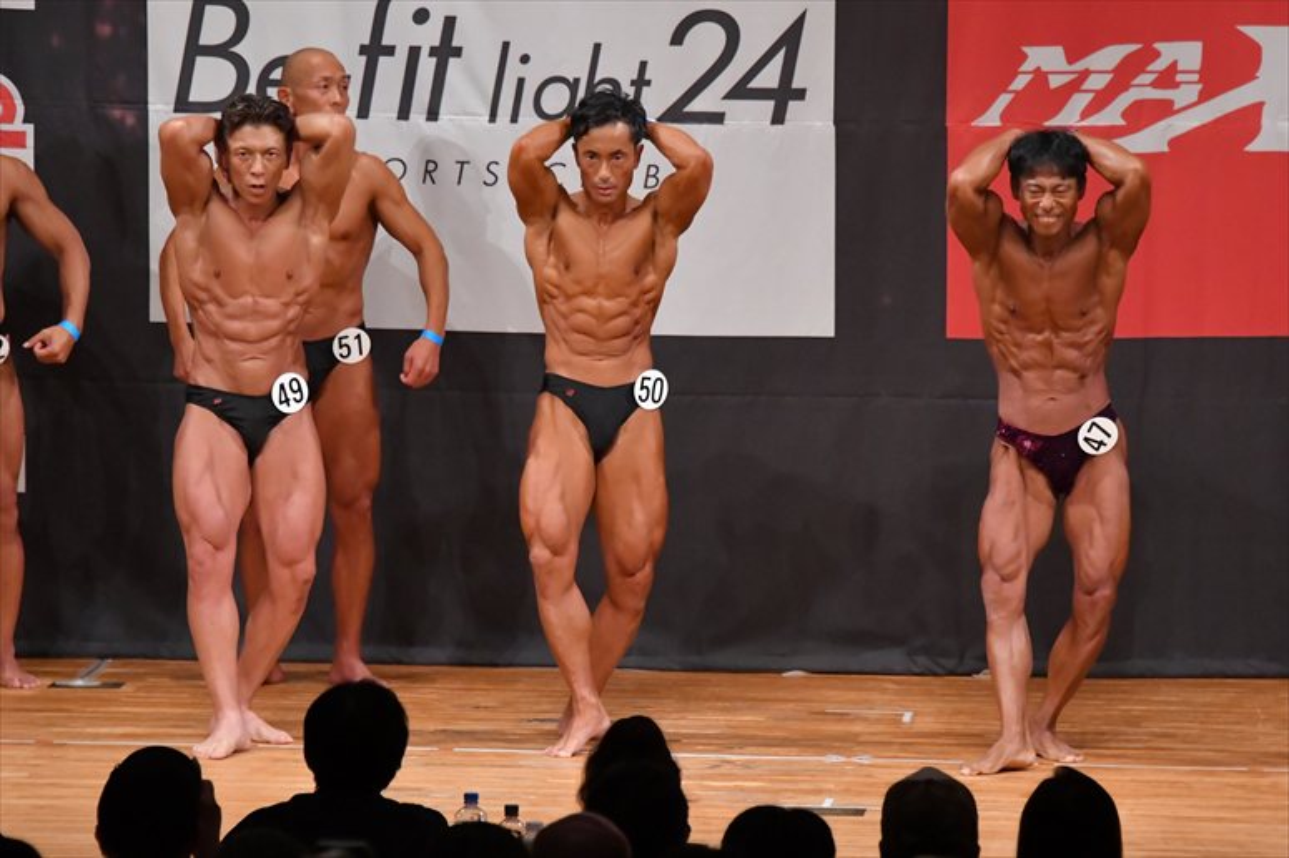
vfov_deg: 5.4
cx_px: 644
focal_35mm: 255
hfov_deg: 8.1
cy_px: 429
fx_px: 9126
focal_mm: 170
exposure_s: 1/400
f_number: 5.6
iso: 7200
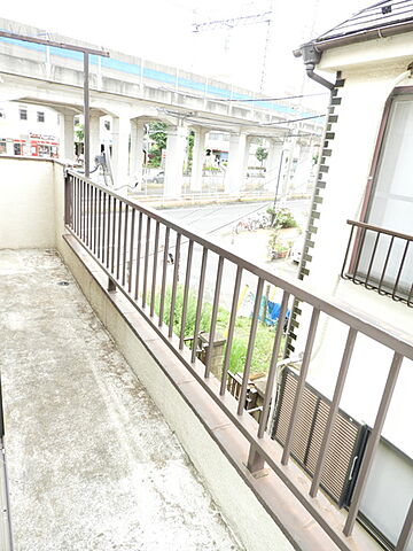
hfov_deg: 56.8
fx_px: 382
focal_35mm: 24
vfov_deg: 71.6
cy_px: 276
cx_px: 206
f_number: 3.3
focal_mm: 4.3
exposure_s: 1/125
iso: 100
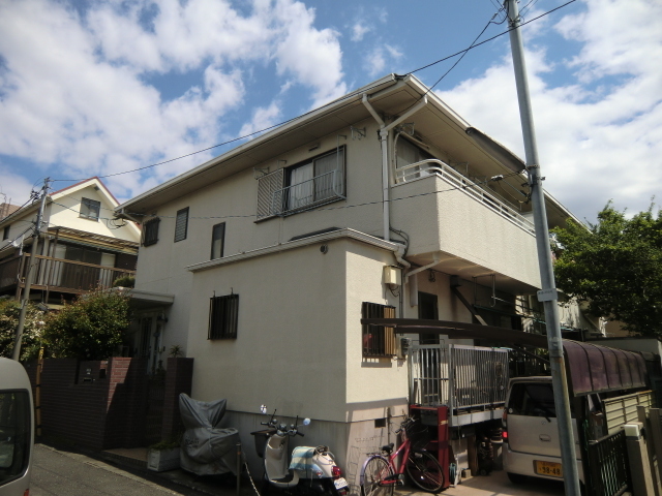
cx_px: 331
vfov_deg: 56.8
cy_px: 248
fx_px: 459
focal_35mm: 24
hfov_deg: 71.6
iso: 64
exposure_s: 1/250
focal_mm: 4.3
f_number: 7.5
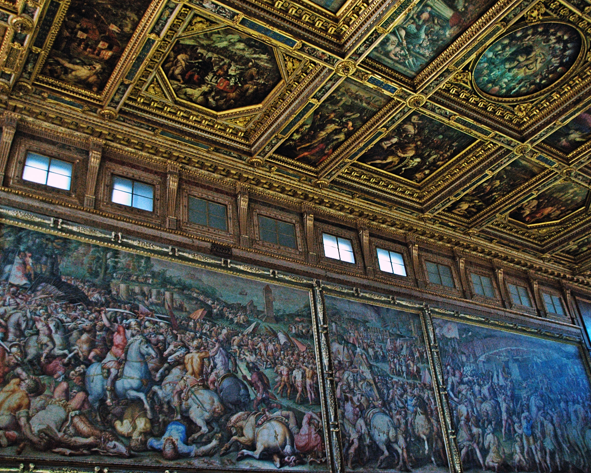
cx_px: 279
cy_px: 222
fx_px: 577
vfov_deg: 44.5
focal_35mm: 33
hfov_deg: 54.2
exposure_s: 1/60
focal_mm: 18
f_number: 3.5
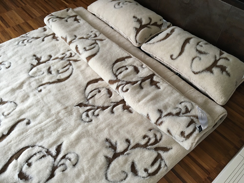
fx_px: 204
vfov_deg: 48.2
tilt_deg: -50.4
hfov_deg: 61.7
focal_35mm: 29
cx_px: 122
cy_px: 92
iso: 160
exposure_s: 1/33
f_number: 2.2
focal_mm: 4.15
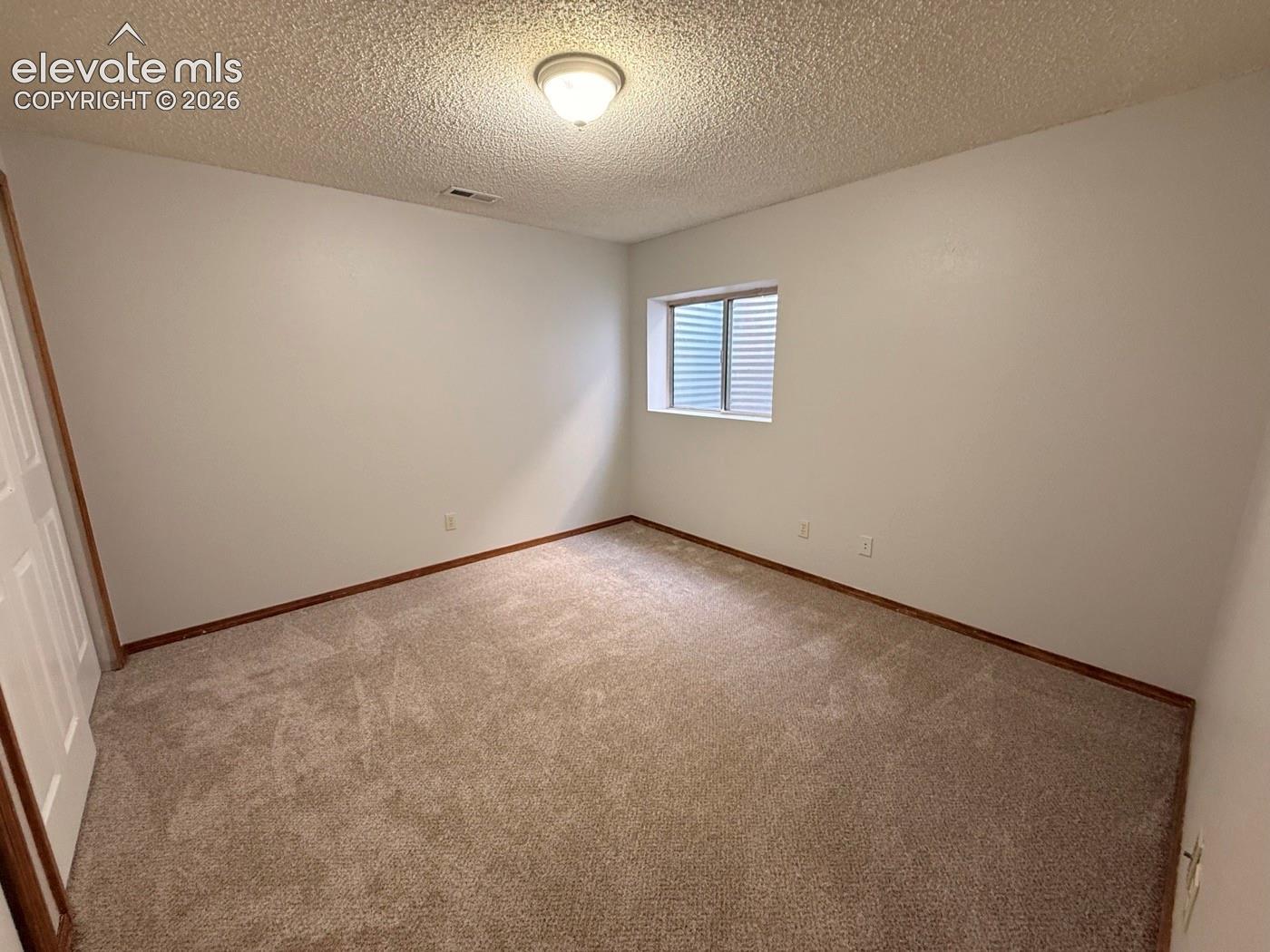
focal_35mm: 14
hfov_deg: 102.1
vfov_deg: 85.7
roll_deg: +0.3
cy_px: 476
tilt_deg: -11.1
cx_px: 635
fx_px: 514
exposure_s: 1/60
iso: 250
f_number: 2.2
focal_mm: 2.22
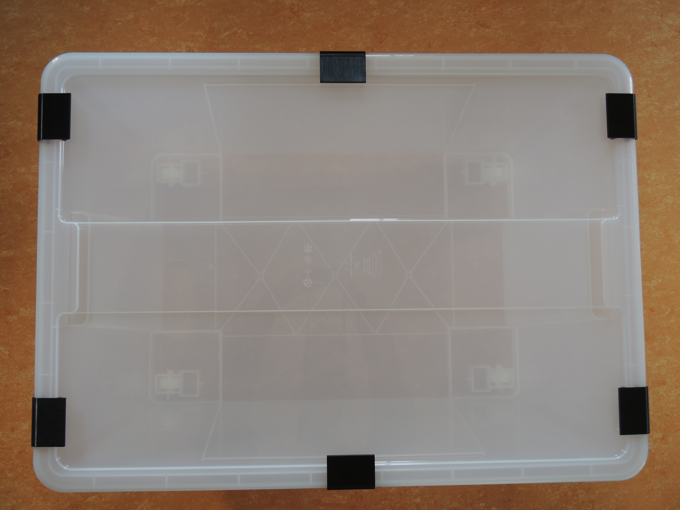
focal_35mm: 33
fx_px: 648
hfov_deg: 55.4
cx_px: 340
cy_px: 255
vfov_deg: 42.9
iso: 125
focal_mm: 7
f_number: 2.2
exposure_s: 1/30
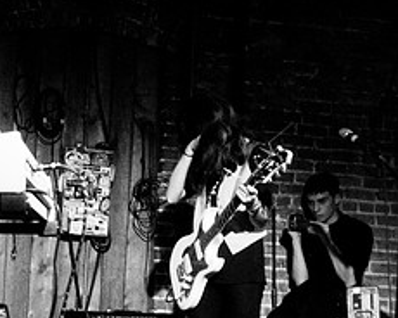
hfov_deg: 23.9
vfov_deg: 20.9
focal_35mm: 71
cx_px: -100
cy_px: 308
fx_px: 836
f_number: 2.8
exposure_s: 1/60
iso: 1000
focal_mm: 20
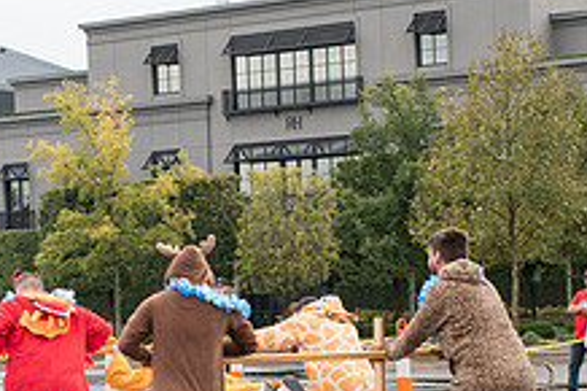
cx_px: 43
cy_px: 294
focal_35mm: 155
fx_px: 2525
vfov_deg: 8.8
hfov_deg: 13.1
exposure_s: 1/400
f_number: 6.3
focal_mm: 36
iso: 400
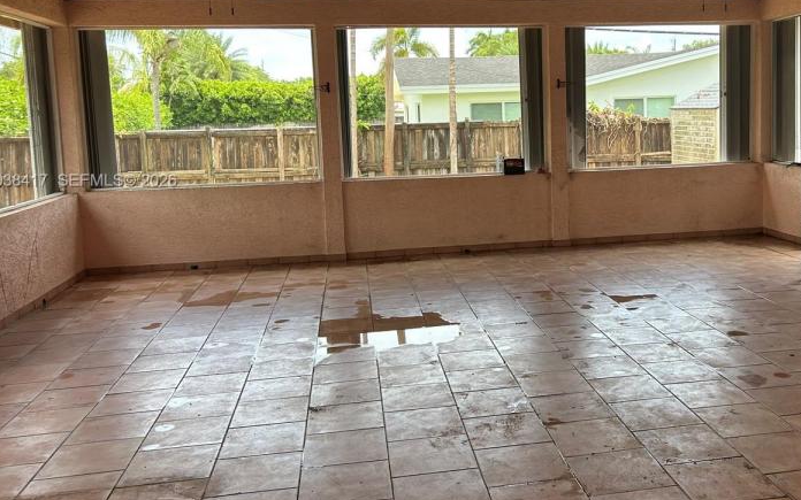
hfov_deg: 50.9
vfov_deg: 33.4
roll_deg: +2.1
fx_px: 830
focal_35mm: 38
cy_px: 182
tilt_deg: -4.9
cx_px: 514
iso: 40
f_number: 1.5
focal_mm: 5.7
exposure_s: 1/239
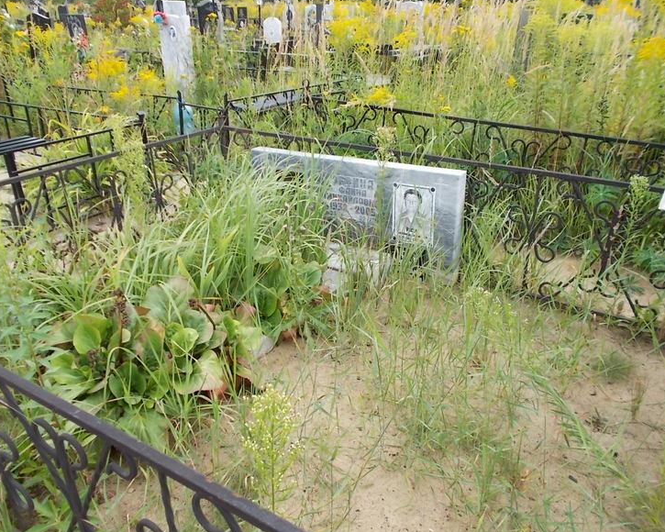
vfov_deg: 51.5
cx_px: 327
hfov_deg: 62.2
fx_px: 551
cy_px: 269
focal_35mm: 28
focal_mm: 4.6
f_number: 3.2
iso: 80
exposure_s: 1/200
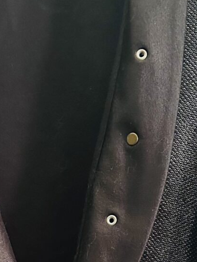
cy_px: 270
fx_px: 682
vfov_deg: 20.9
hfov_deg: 16.3
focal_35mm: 90
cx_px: 49
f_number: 1.78
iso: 1000
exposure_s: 1/30
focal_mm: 6.86
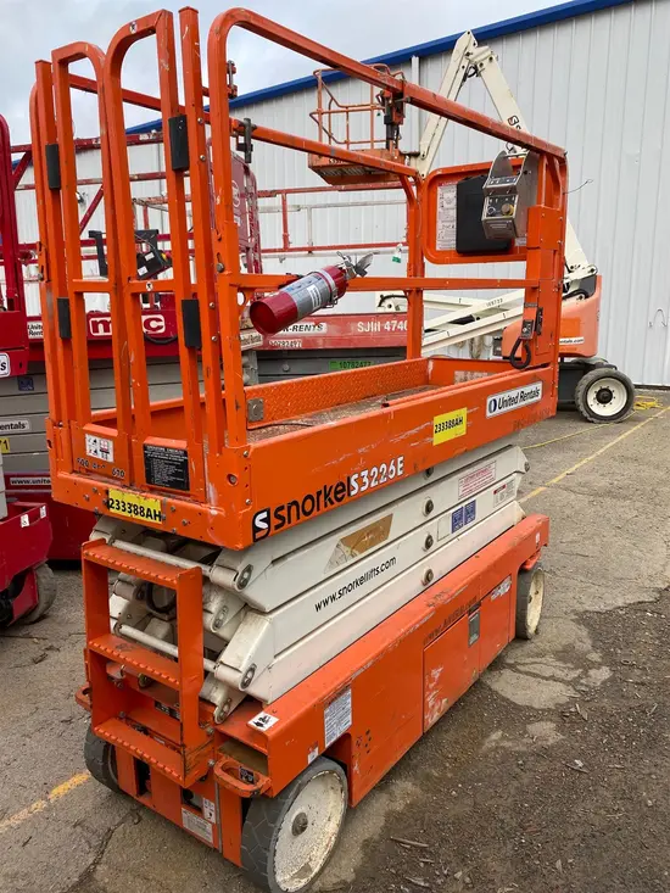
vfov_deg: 67.3
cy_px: 446
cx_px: 335
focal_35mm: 26
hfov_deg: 53.1
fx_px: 671
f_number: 1.8
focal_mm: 4.25
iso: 32
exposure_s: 1/487
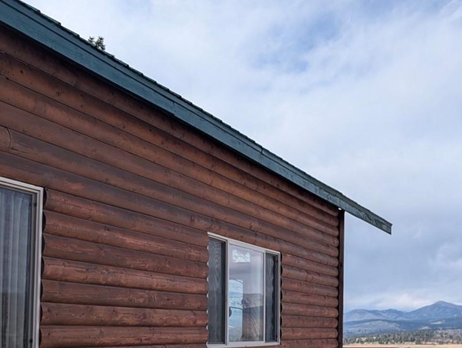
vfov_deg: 27.5
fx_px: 695
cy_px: 285
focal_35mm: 52
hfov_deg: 36.0
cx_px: 341
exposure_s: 1/1984
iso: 47
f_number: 1.85
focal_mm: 6.81
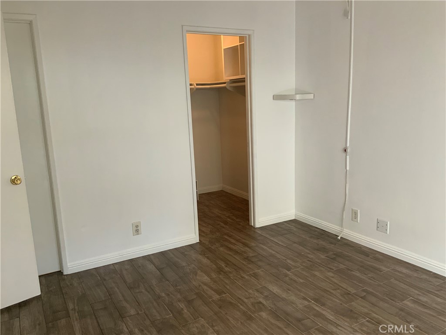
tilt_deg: -9.3
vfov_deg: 48.2
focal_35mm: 29
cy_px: 168
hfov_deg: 61.7
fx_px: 374
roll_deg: +2.3
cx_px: 223
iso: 100
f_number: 1.8
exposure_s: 1/60
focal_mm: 3
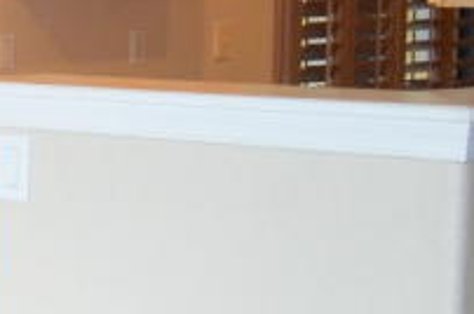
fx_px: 2038
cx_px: -726
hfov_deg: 10.9
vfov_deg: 8.8
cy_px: 220
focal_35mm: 155
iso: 1000
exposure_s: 1/60
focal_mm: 18
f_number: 4
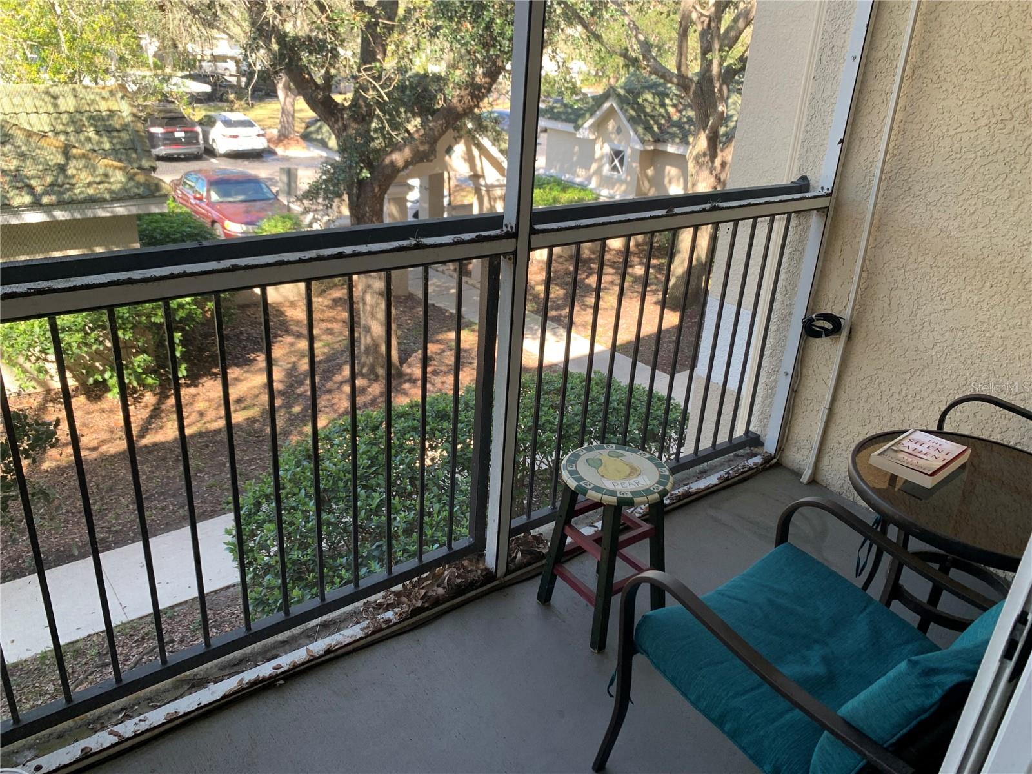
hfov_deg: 67.3
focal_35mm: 26
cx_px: 516
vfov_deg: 53.1
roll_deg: -3.2
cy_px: 387
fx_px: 775
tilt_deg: -25.1
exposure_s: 1/121
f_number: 1.8
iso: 40
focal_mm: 4.25
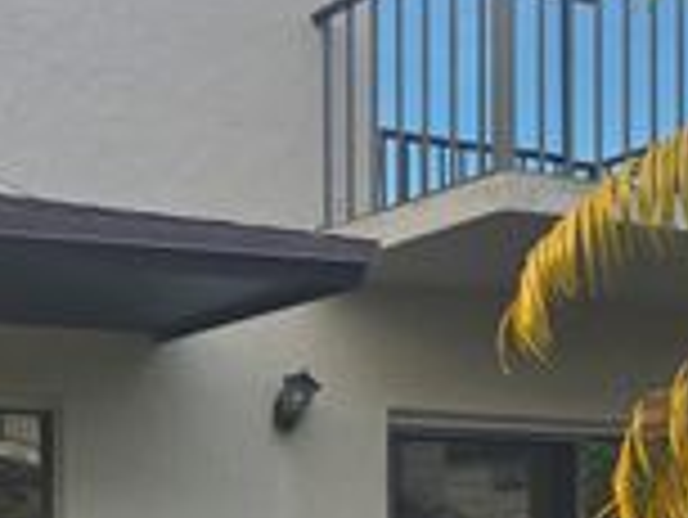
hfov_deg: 23.6
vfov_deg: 18.9
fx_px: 1492
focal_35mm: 75
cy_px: 570
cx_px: -144
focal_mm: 6.3
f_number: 1.7
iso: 40
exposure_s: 1/359
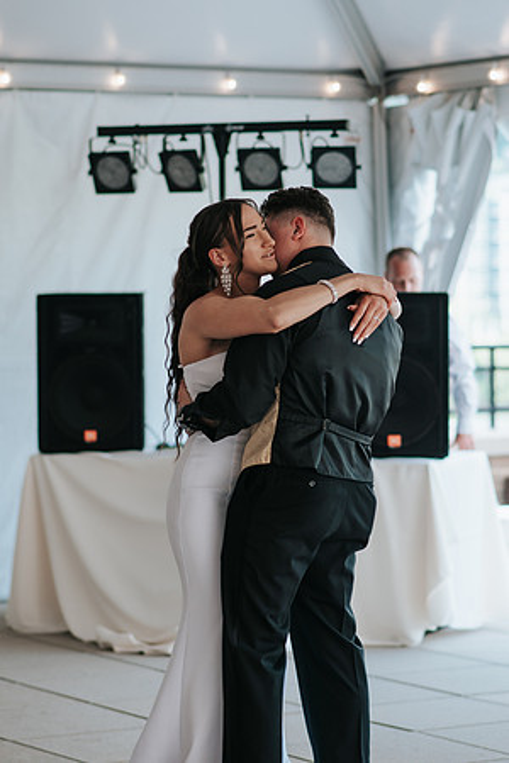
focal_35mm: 128
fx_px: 2704
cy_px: 382
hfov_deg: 10.8
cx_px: 254
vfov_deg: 16.1
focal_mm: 85
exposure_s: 1/250
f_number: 2.5
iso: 100
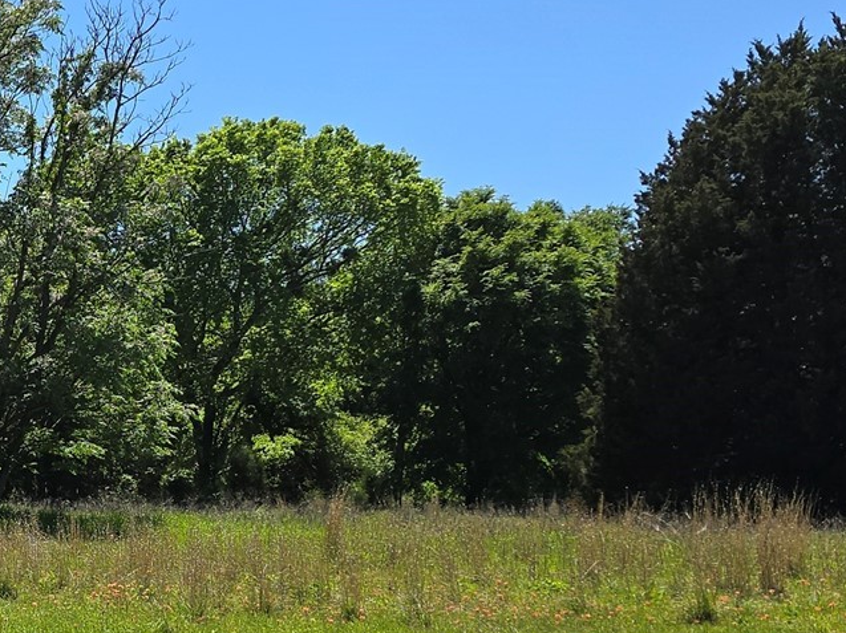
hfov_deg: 23.7
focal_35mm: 74
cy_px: 437
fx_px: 1808
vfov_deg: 19.8
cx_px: -202
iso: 12
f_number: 1.7
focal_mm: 6.3
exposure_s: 1/868
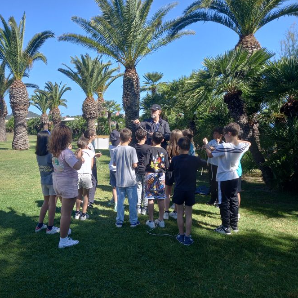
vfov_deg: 54.0
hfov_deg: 53.3
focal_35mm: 30
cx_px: 106
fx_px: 292
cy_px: 147
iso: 25
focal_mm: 4.6
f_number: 2
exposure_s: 1/513
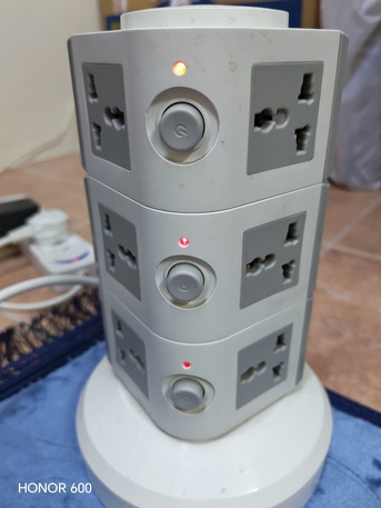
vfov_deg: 65.3
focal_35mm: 27
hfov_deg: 51.4
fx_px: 396
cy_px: 254
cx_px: 190
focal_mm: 6.12
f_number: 1.9
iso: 1600
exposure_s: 1/33
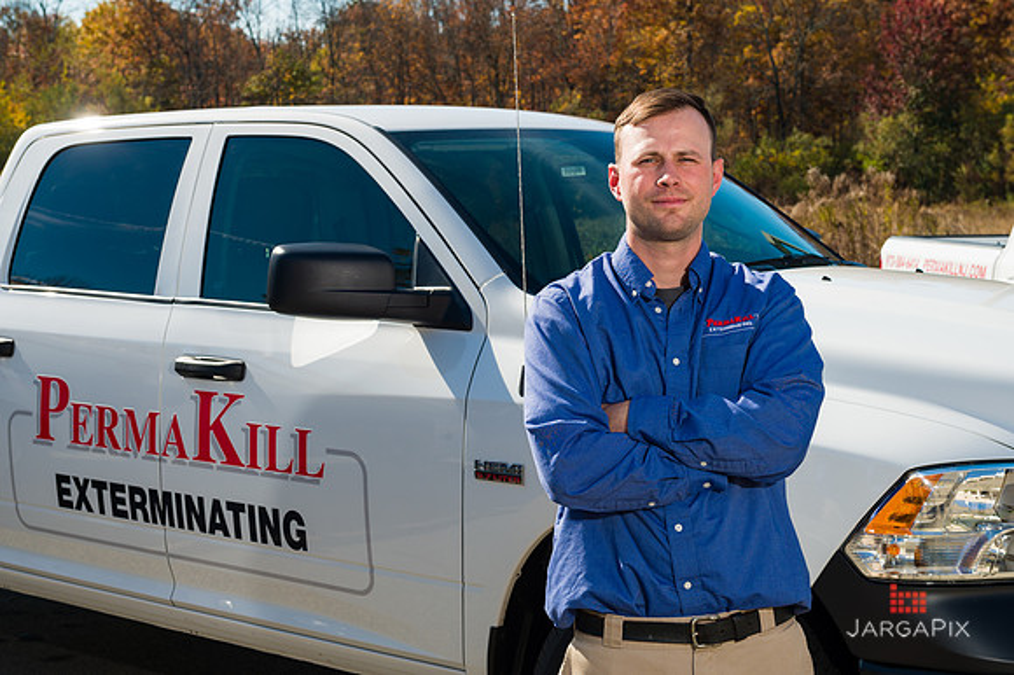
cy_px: 325
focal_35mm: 59
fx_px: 1652
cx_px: 510
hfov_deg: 34.1
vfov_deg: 23.1
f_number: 11
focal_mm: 56
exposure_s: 1/200
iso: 100
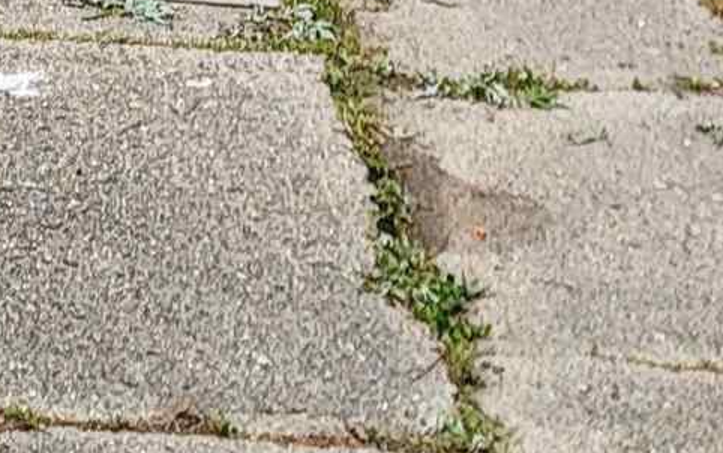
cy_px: -1272
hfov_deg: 12.5
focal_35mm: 162
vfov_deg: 6.7
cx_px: -260
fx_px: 3194
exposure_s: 1/769
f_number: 1.8
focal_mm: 6.7
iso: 16
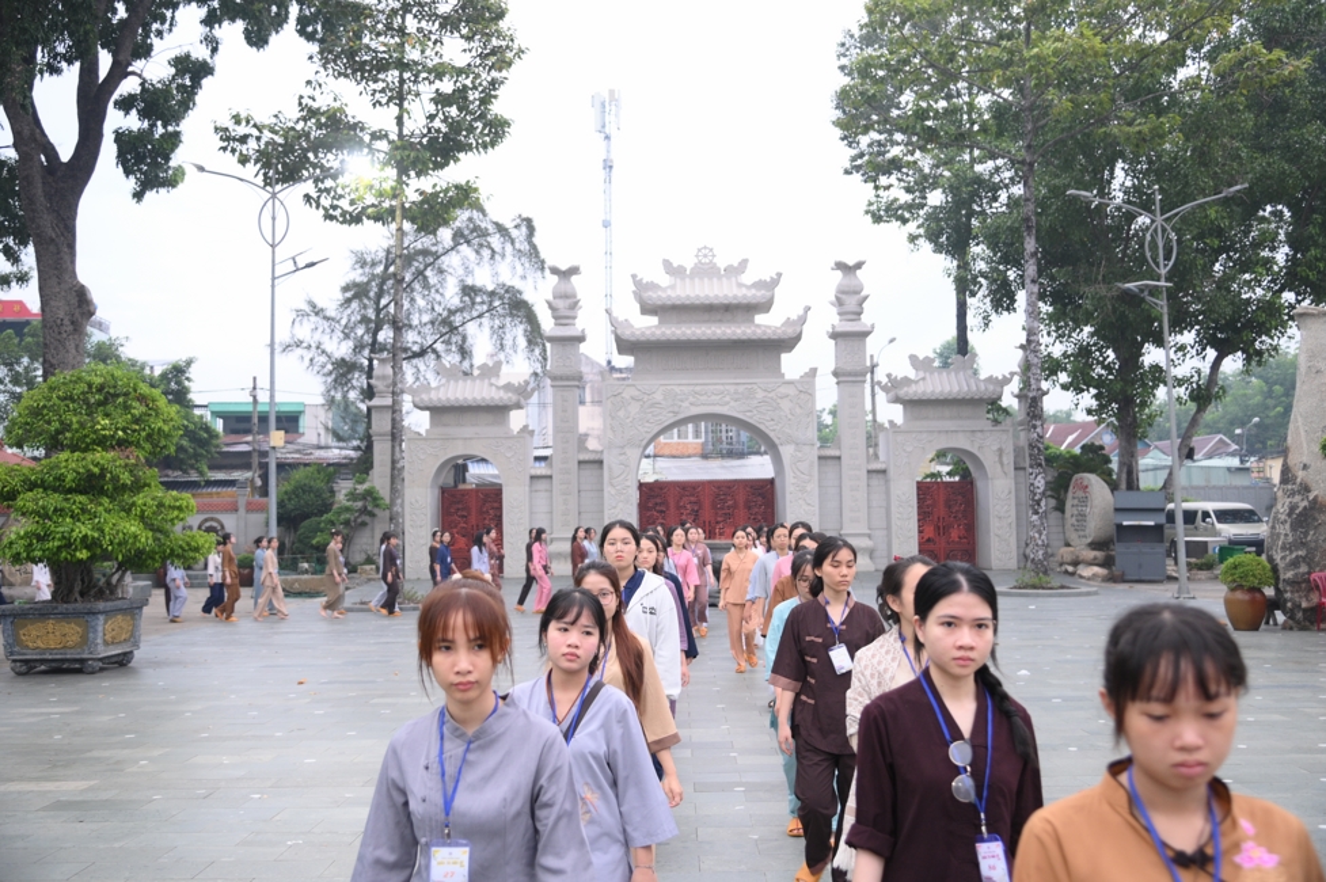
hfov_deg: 55.8
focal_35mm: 34
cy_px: 441
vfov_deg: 38.8
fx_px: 1251
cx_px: 663
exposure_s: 1/100
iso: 1250
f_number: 4
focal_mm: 34
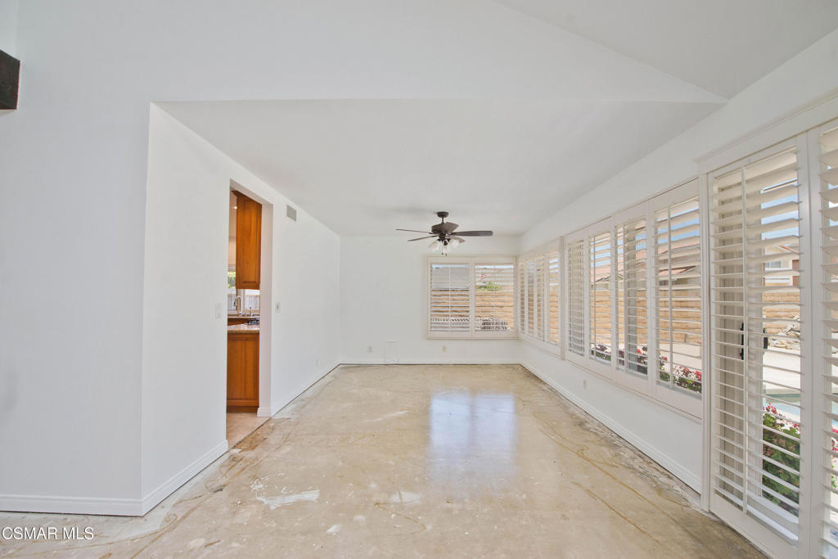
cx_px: 419
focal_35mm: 14
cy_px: 280
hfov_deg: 104.2
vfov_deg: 81.2
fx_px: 326
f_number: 5.6
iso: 400
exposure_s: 1/500
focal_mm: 14
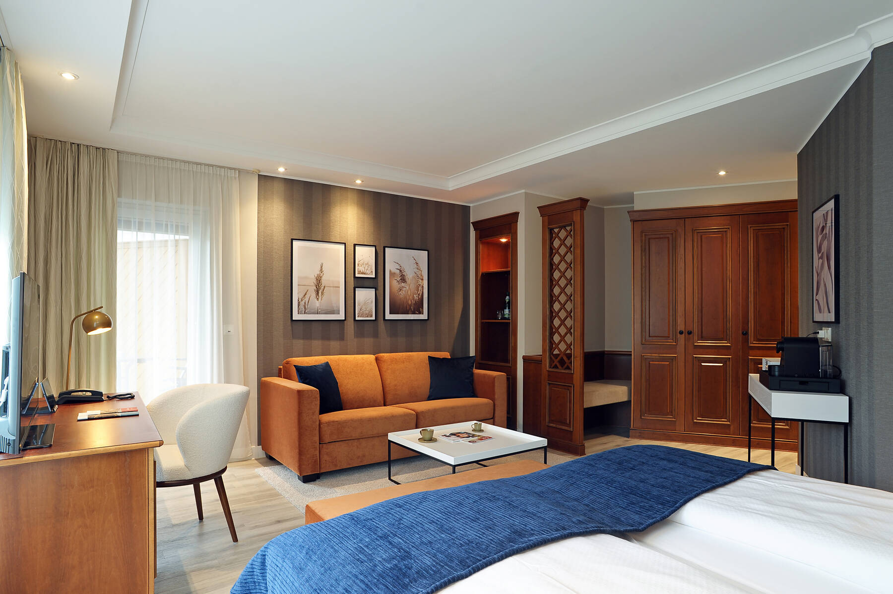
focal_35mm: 24
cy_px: 297
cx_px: 446
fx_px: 595
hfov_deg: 73.8
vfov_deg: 53.1
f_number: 8
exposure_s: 1/4
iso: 200
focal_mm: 24
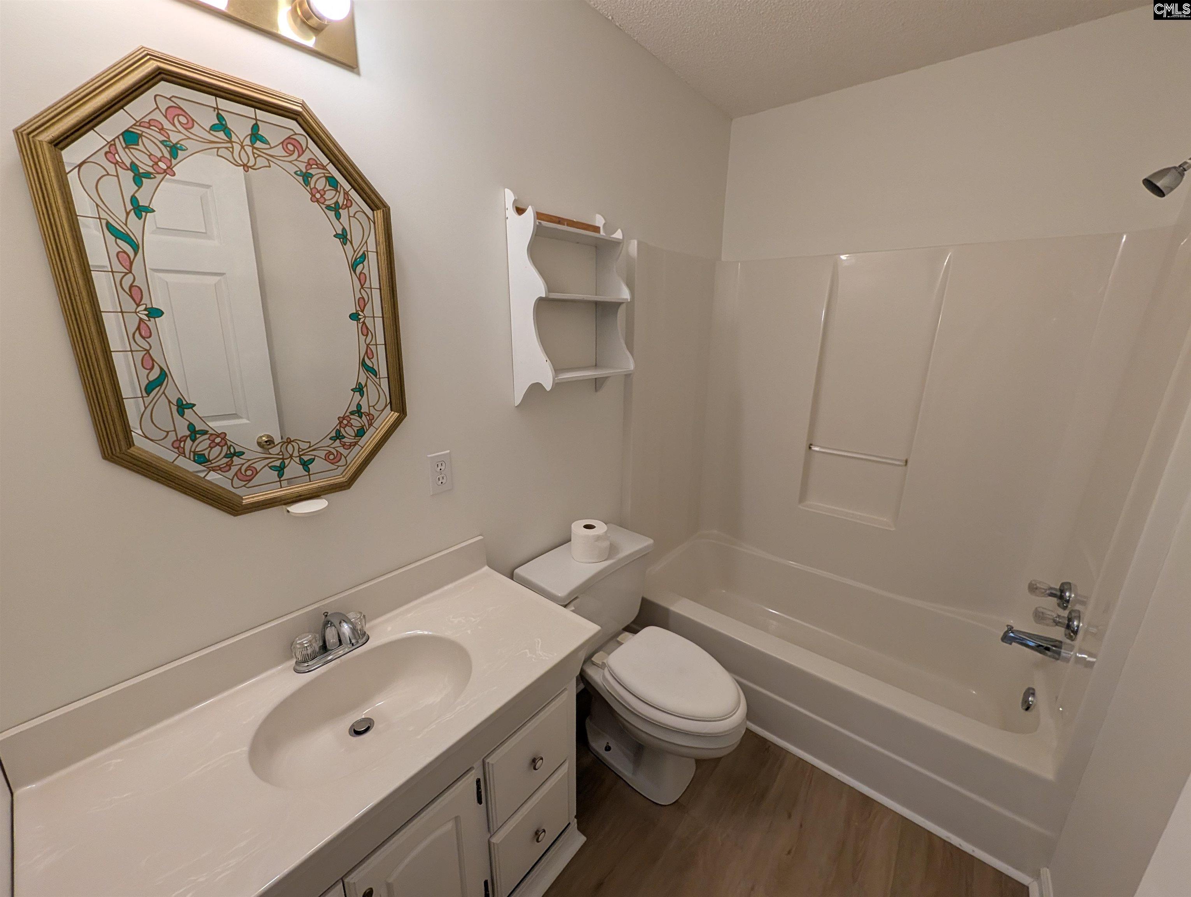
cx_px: 596
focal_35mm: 12
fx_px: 413
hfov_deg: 110.5
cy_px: 448
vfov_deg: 94.6
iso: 53
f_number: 1.7
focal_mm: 2.02
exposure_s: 1/120
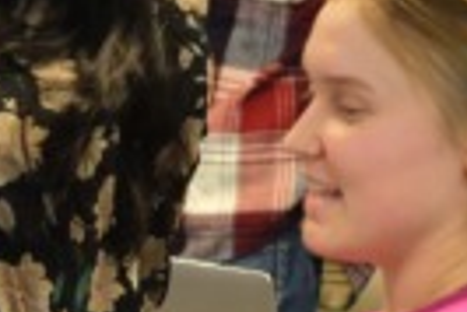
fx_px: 3805
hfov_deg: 7.0
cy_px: 100
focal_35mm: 293
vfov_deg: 4.7
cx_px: -88
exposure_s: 1/250
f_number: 2.8
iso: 3200
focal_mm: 50
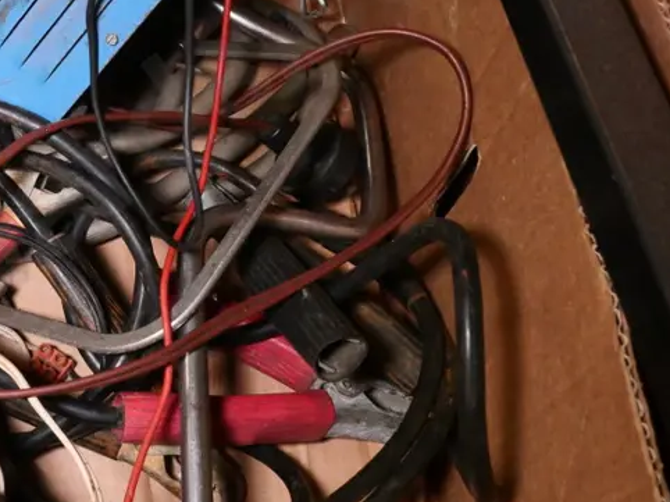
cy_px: 250
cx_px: 6
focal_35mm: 51
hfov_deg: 34.3
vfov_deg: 28.5
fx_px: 987
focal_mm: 12
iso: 3200
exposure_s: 1/250
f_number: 4.5
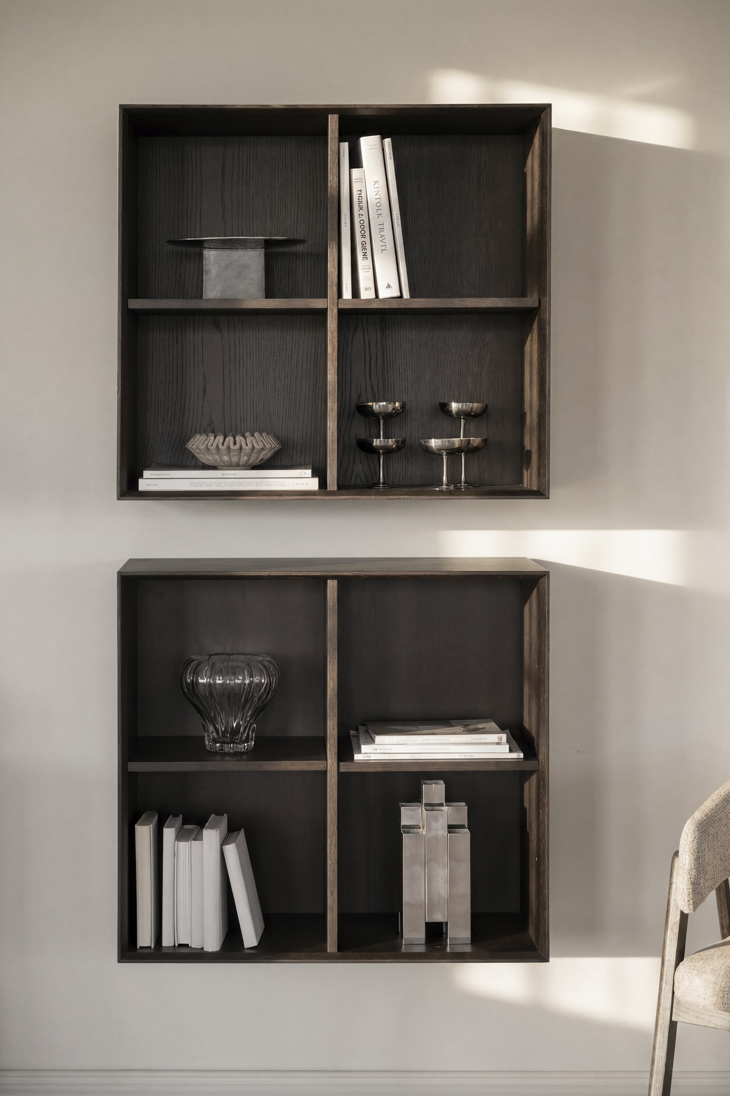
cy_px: 548
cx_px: 365
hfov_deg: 21.2
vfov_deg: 31.4
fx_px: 1947
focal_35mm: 64
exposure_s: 1/60
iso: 400
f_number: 4
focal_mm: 64
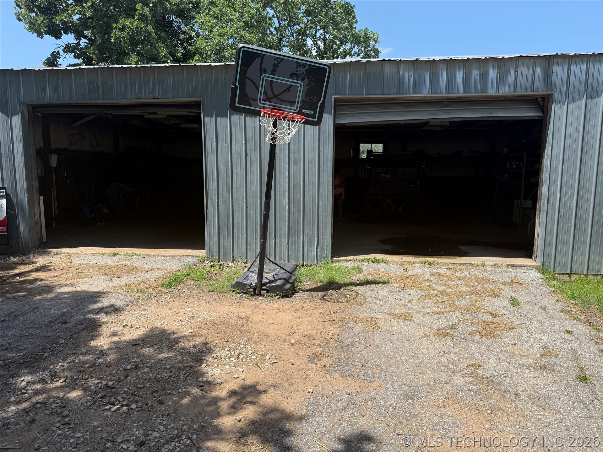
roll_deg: -0.5
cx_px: 302
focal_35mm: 24
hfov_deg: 71.6
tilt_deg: -7.5
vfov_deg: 56.8
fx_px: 418
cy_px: 226
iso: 80
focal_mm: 6.76
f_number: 1.78
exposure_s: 1/3145
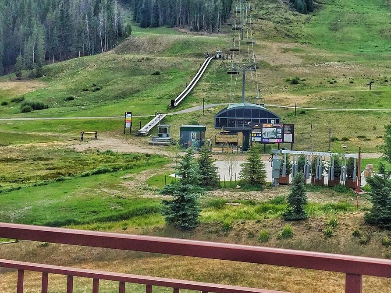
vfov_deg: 27.7
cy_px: 75
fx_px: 587
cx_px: 274
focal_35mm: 52
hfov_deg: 36.3
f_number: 2.2
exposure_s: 1/2198
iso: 32
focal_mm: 4.15
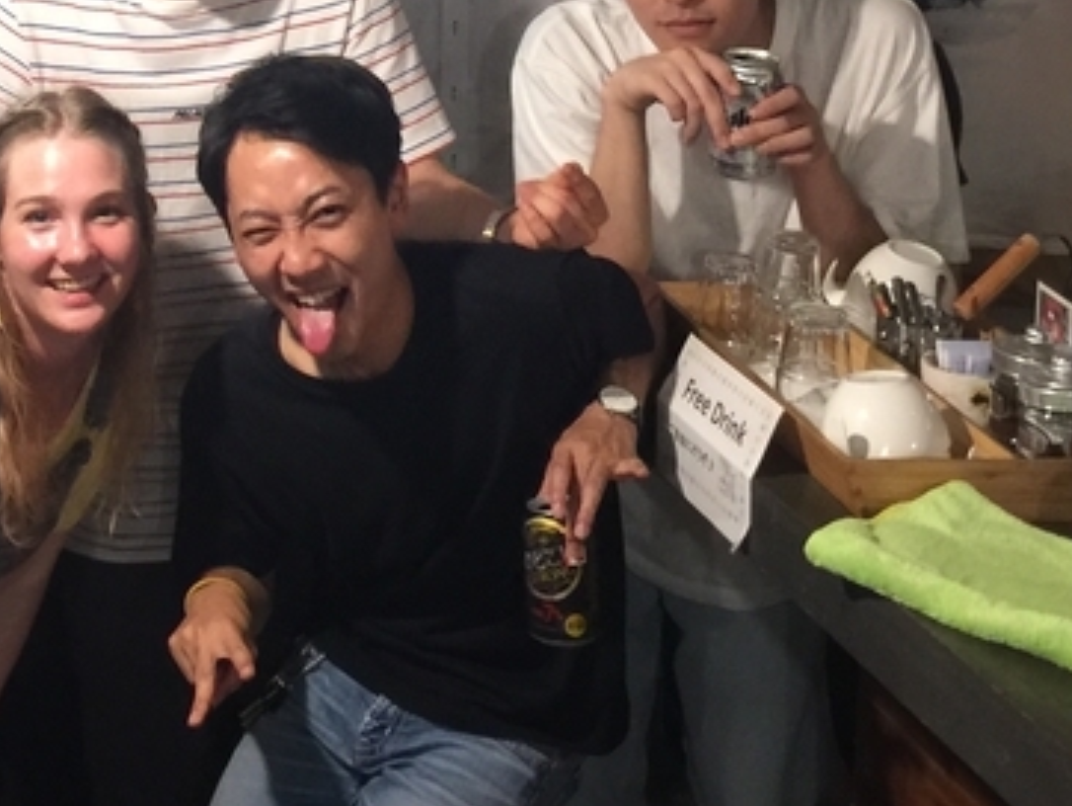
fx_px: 2541
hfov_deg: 23.0
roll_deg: -3.7
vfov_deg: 16.9
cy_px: -270
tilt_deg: -4.0
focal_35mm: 82
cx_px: 33
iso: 64
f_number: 2.2
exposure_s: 1/4
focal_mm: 4.15
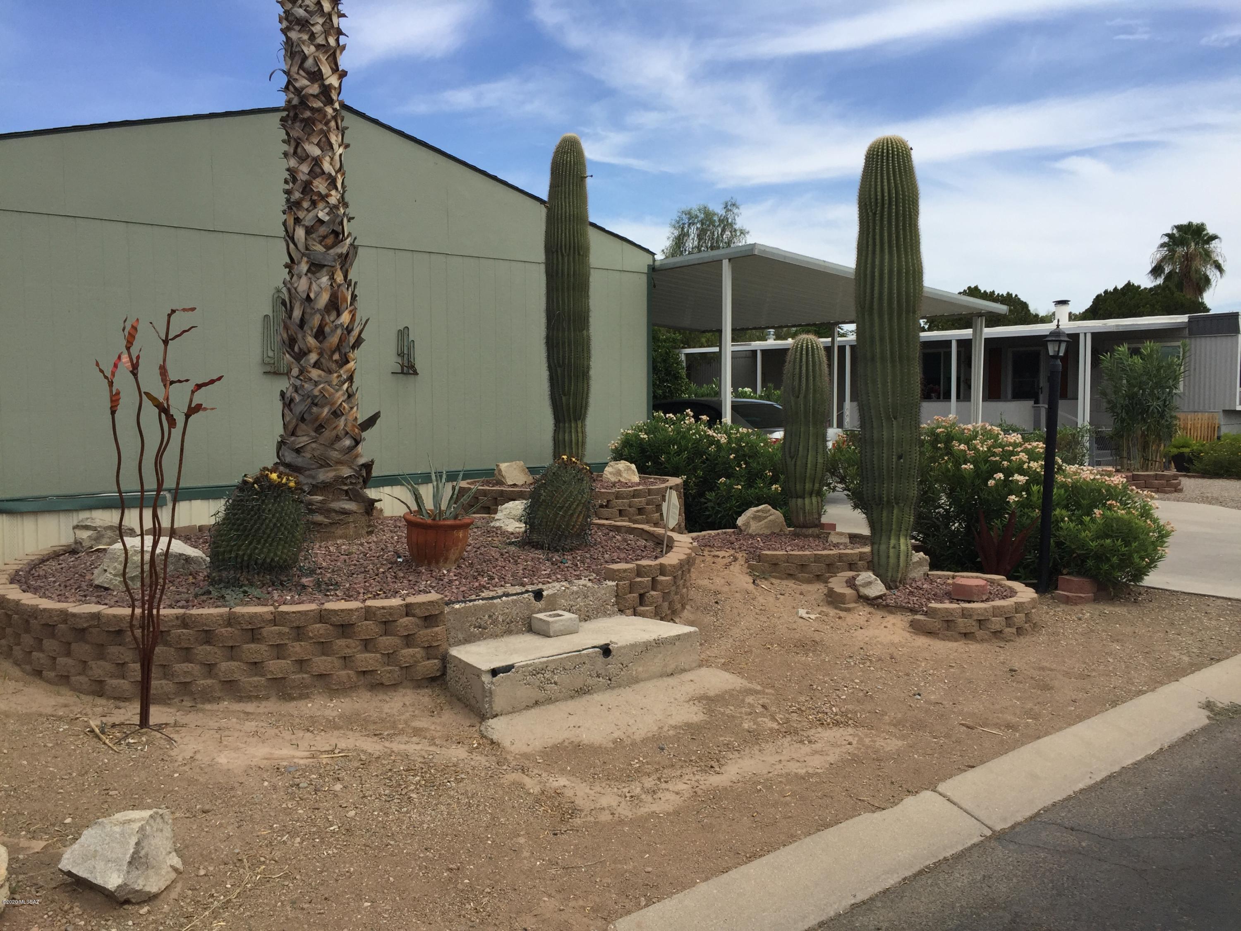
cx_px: 620
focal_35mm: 29
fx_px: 1040
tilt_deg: -2.9
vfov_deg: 48.2
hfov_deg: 61.7
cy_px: 466
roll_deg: -0.7
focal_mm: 4.15
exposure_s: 1/2639
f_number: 2.2
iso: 32
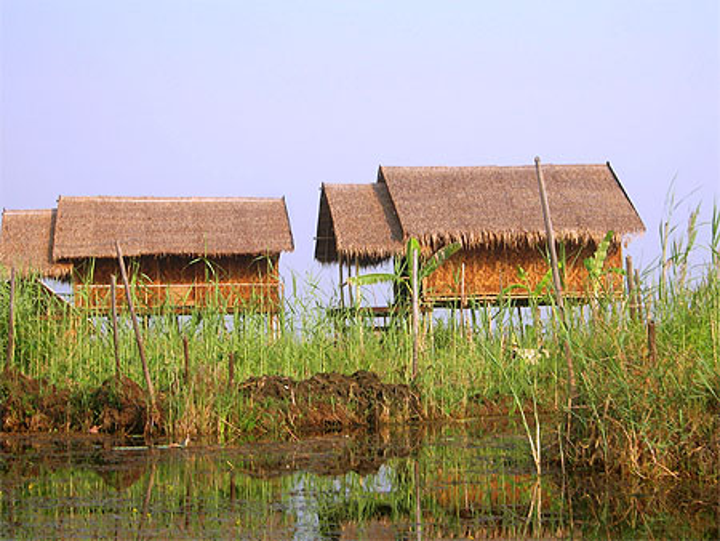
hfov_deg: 21.3
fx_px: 1915
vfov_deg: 16.1
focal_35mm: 92
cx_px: 360
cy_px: 270
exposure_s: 1/93.3
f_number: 7.3
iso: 50
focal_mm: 19.1
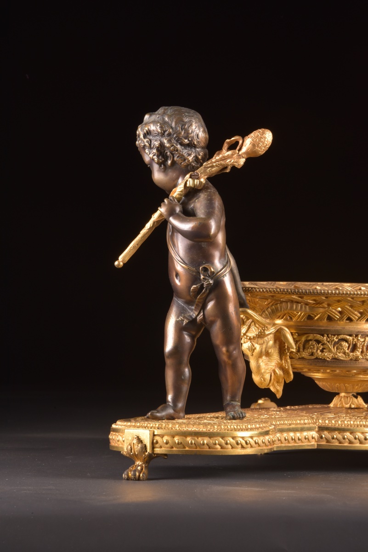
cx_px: 184
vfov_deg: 14.1
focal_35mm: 145
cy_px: 276
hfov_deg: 9.5
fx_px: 2221
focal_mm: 145
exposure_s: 1/125
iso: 400
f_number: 22
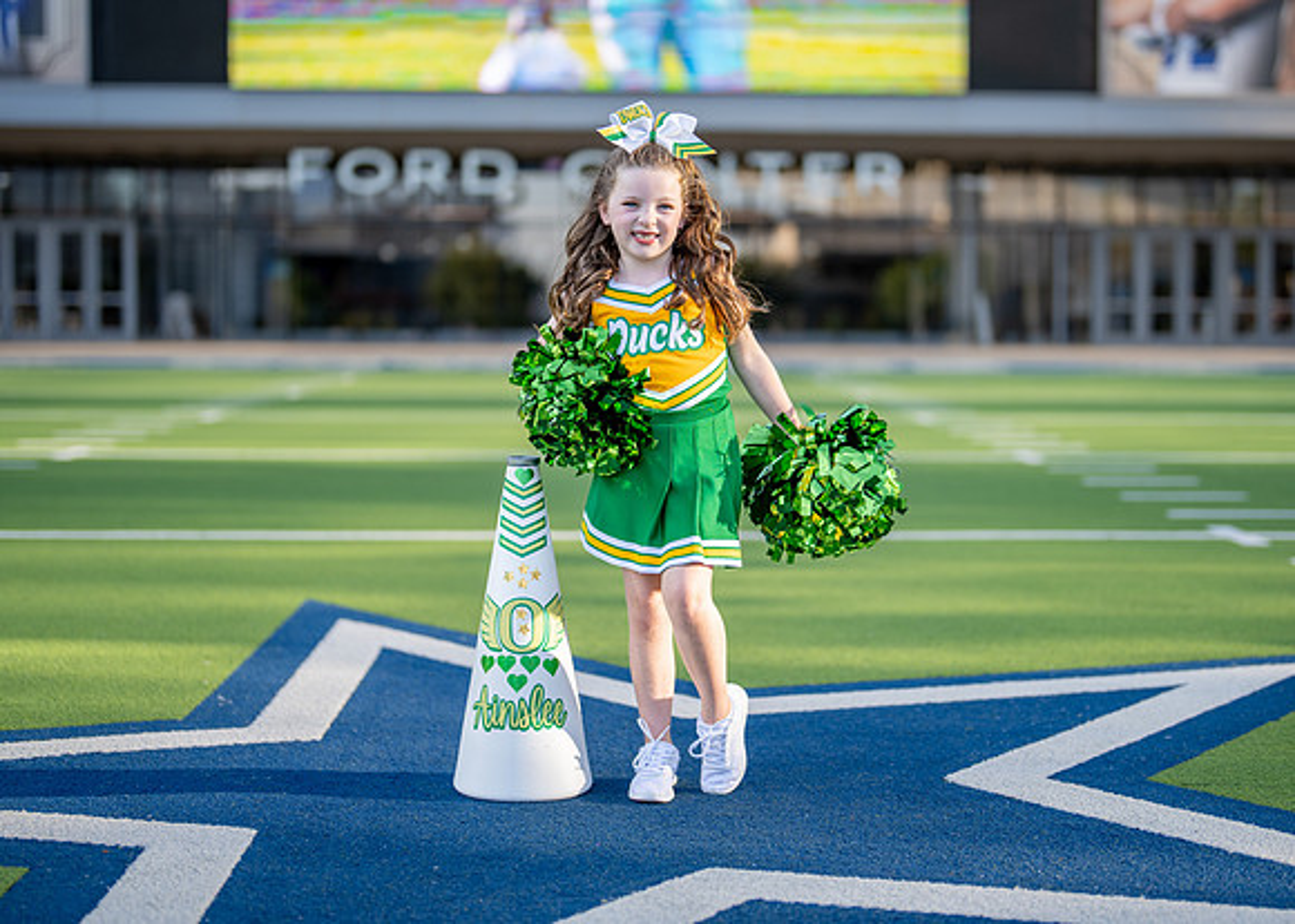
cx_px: 699
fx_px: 2276
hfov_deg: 31.7
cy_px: 422
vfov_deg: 22.9
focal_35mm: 62
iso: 100
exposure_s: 1/2500
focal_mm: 50
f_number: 1.2
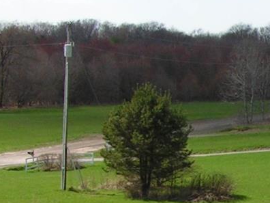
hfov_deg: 12.8
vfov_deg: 10.2
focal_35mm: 144
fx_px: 1123
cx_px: 443
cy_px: 234
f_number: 5.6
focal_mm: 6.3
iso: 50
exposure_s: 1/250
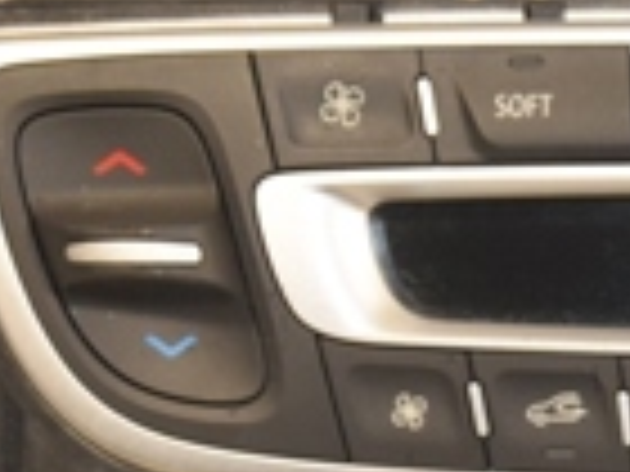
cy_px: 333
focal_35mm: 343
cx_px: 846
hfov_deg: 5.7
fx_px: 6242
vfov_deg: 4.3
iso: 800
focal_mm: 52
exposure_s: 1/200
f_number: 6.3
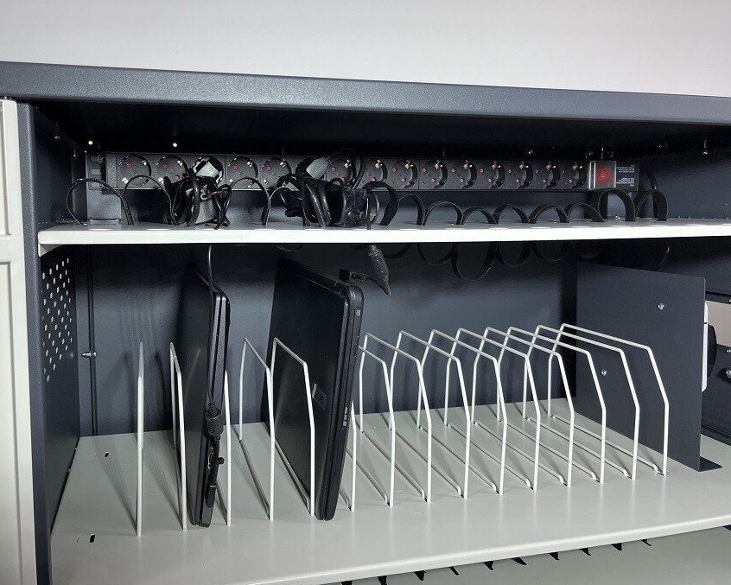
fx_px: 649
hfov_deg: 58.6
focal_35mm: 30
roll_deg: +0.2
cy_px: 271
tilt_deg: -6.8
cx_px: 319
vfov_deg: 48.5
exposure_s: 1/100
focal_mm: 5.1
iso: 40
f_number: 1.6
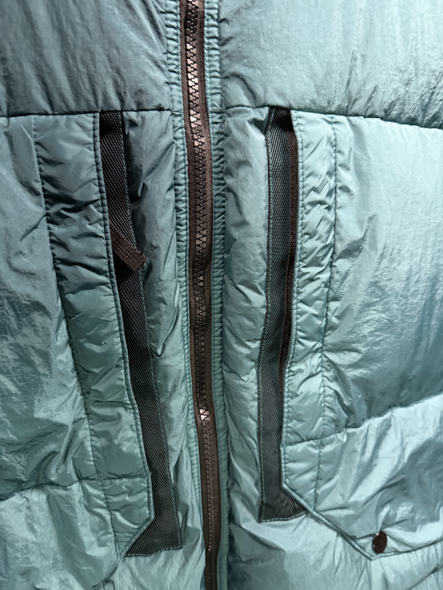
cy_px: 295
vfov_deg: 71.6
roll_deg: +0.0
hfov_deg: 56.8
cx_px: 222
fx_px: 410
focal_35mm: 24
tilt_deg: -16.5
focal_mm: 6.76
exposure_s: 1/37
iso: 800
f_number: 1.78
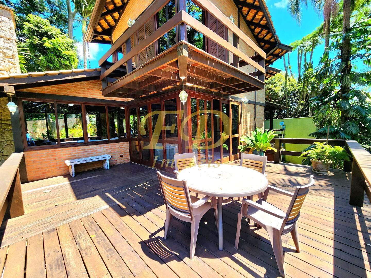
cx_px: 186
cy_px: 139
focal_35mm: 13
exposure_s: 1/400
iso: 50
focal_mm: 2.2
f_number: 2.2
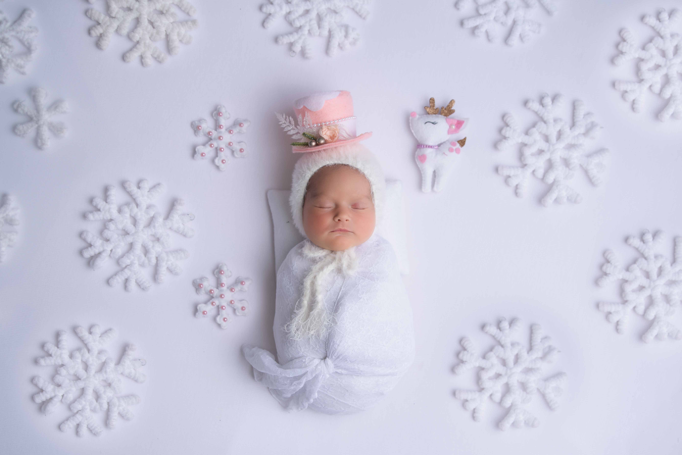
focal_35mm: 36
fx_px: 682
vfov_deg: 36.9
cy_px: 228
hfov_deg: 53.1
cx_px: 341
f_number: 2.8
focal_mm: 24
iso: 125
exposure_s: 1/200
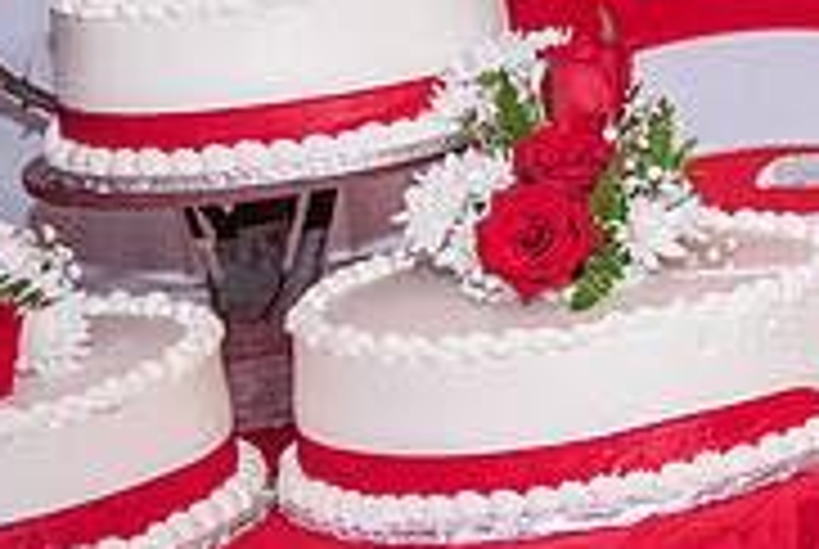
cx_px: 1174
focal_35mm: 159
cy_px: -286
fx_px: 3623
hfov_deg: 12.4
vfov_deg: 8.5
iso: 800
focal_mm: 50
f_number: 3.2
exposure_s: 1/160
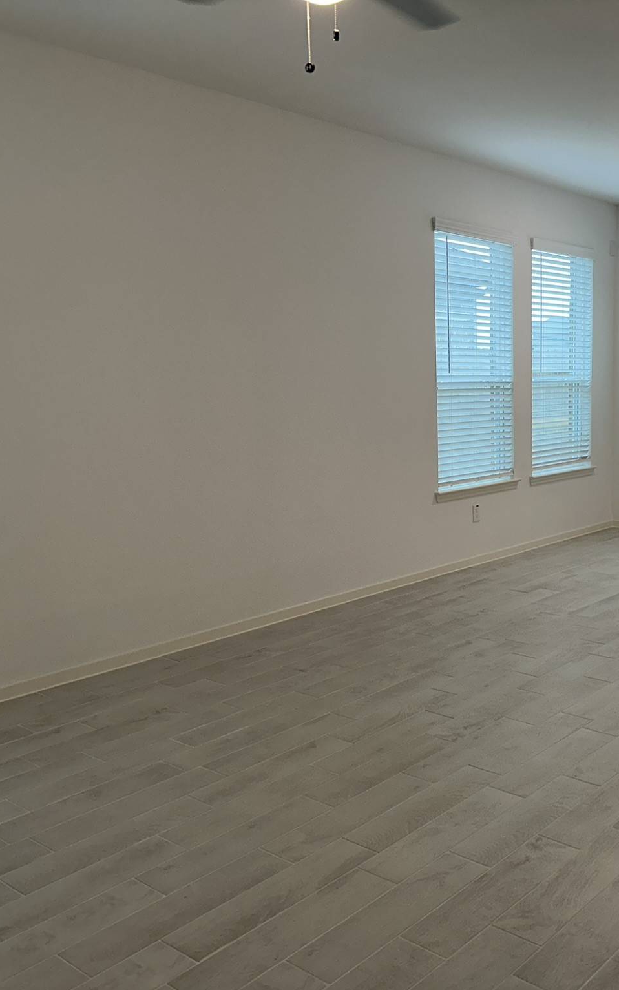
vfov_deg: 56.7
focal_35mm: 34
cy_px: 496
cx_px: 521
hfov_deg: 35.7
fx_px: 917
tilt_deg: -6.6
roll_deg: +0.5
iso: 100
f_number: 1.78
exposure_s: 1/120
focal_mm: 6.86
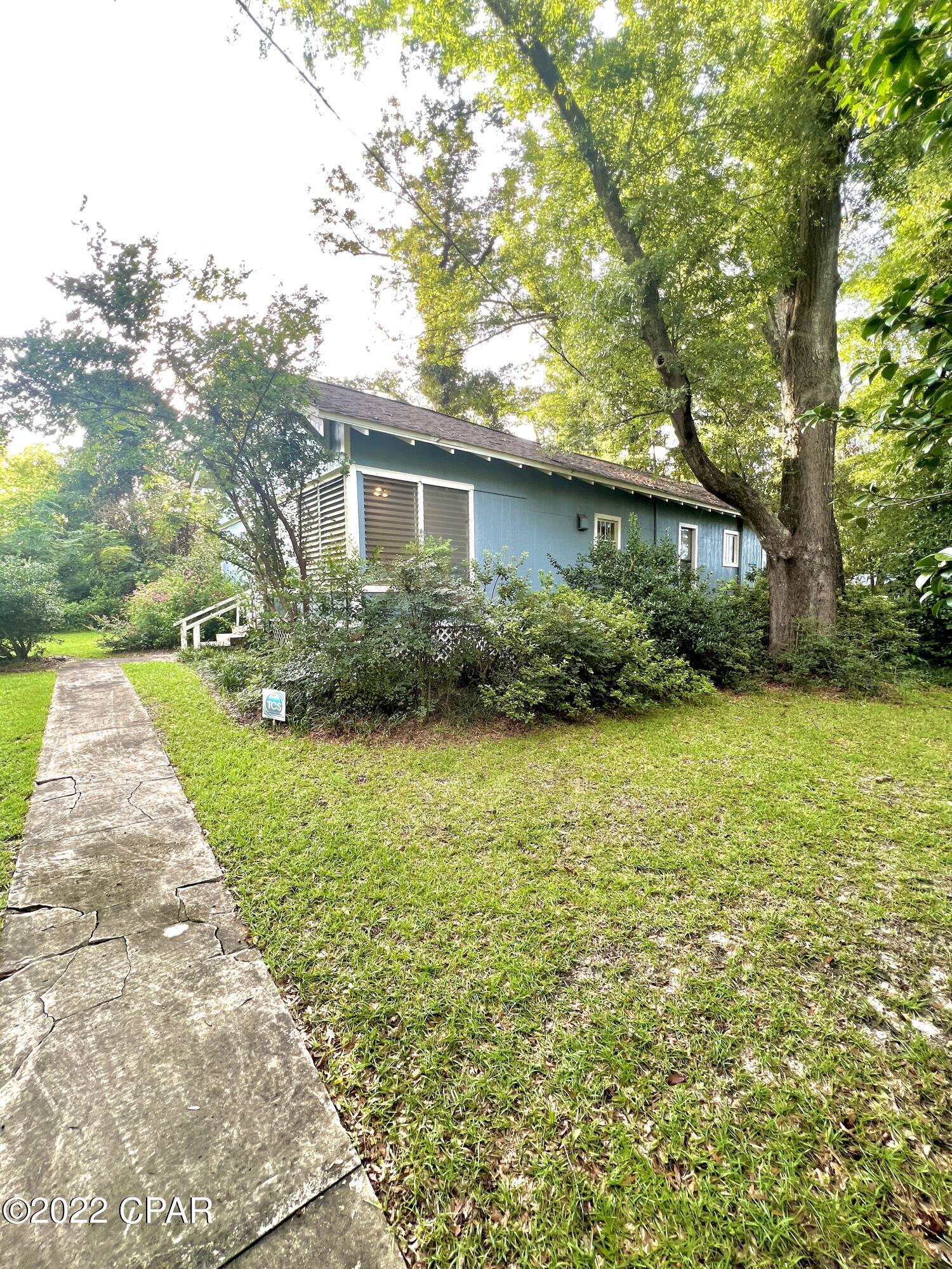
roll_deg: +0.4
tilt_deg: -3.9
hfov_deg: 89.9
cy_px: 634
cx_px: 476
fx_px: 477
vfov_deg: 106.2
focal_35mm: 13
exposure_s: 1/99
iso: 50
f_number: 1.8
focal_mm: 1.57
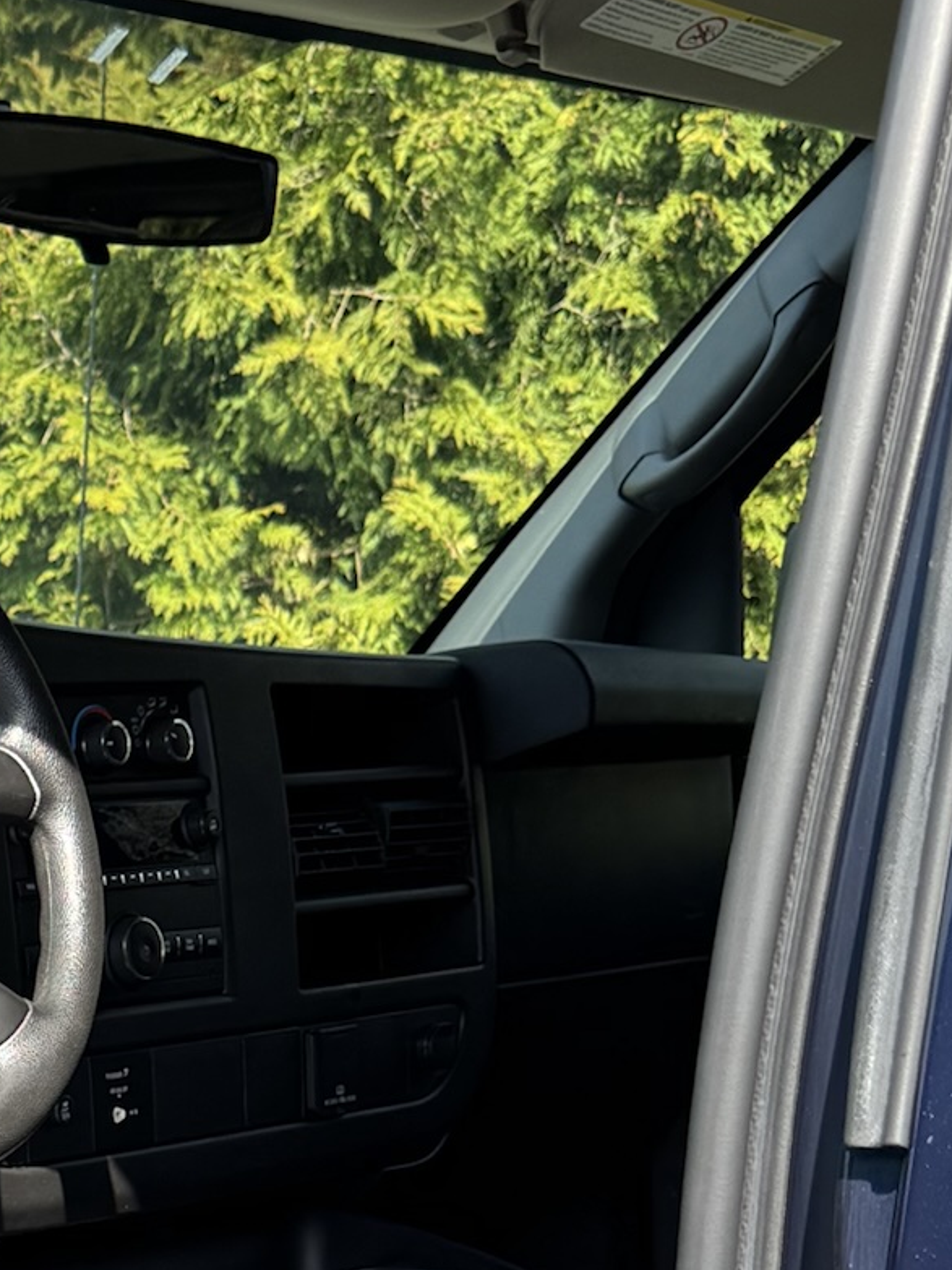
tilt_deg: -13.2
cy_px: 1398
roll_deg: +1.4
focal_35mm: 92
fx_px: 3374
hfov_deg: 14.6
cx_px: -587
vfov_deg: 20.3
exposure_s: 1/912
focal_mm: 6.76
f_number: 1.78
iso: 80
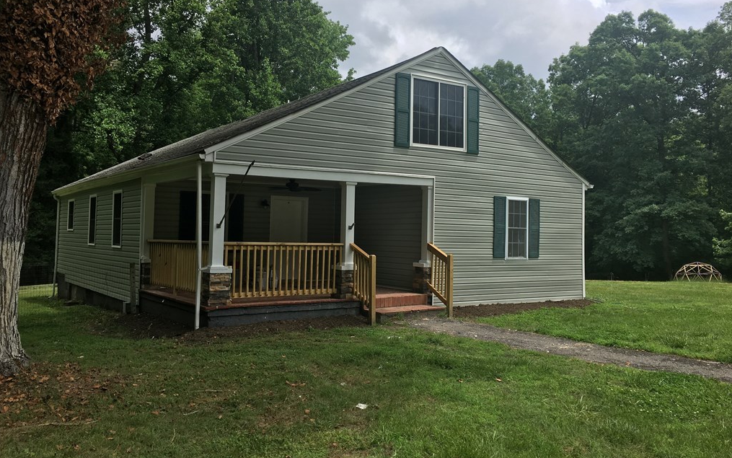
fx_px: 619
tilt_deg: +3.8
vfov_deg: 40.6
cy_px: 211
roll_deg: -0.7
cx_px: 366
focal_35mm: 31
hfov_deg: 61.2
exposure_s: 1/1350
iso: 25
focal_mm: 4.15
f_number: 2.2
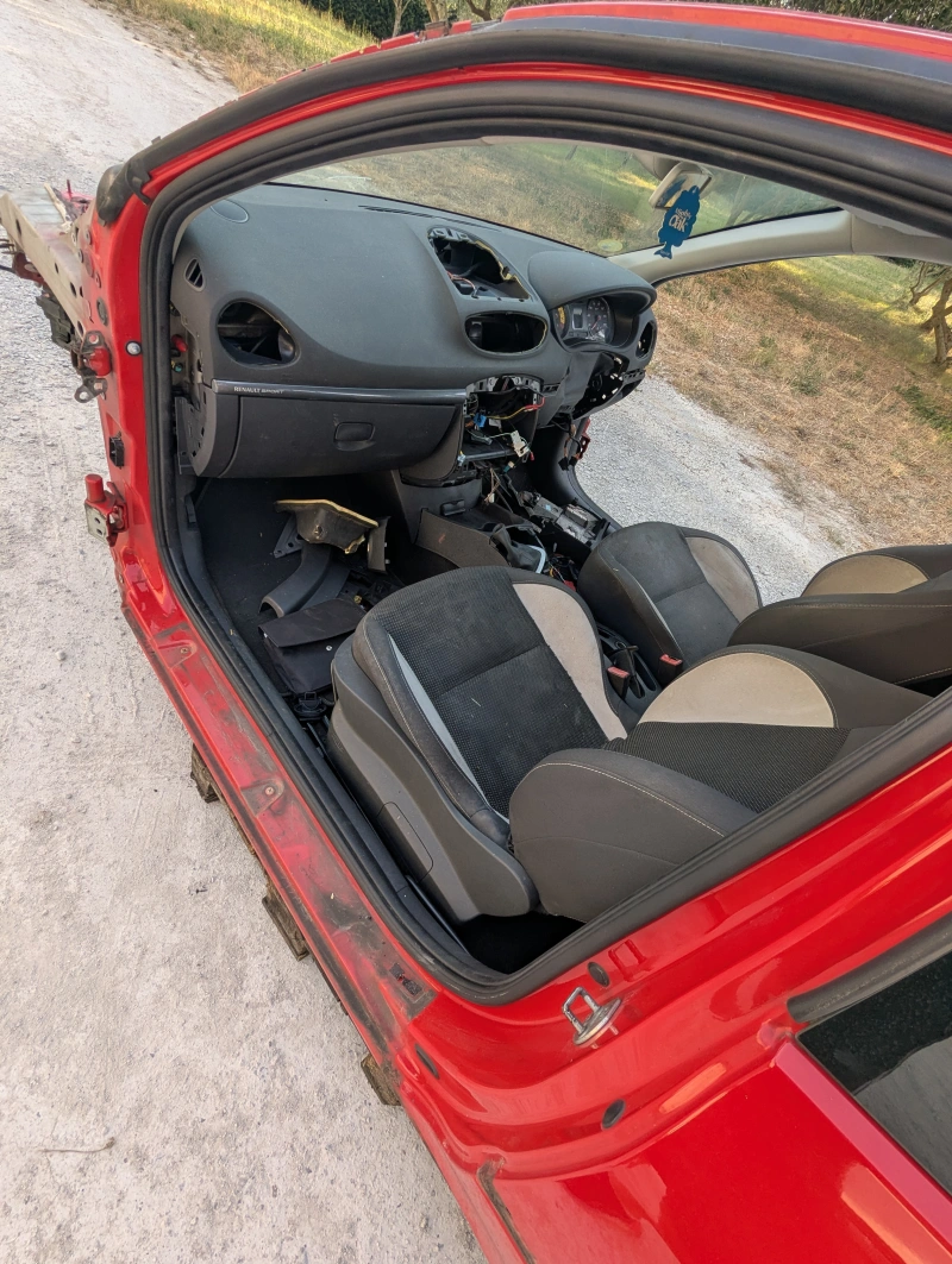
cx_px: 476
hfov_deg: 78.2
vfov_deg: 94.4
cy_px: 632
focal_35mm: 16
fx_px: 585
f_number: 2.2
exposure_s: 1/179
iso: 49
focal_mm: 2.35
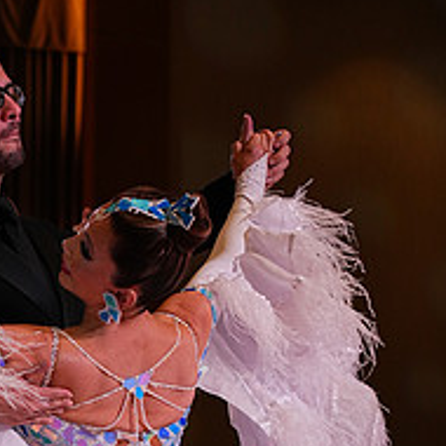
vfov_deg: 9.1
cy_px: 577
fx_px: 2755
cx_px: 27
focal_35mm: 189
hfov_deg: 9.2
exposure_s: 1/320
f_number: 4
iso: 1000
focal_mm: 73
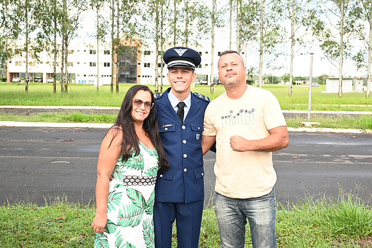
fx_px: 605
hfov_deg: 34.2
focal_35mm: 58
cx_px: 186
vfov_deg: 23.2
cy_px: 124
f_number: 6.3
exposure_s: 1/250
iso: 640
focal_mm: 39
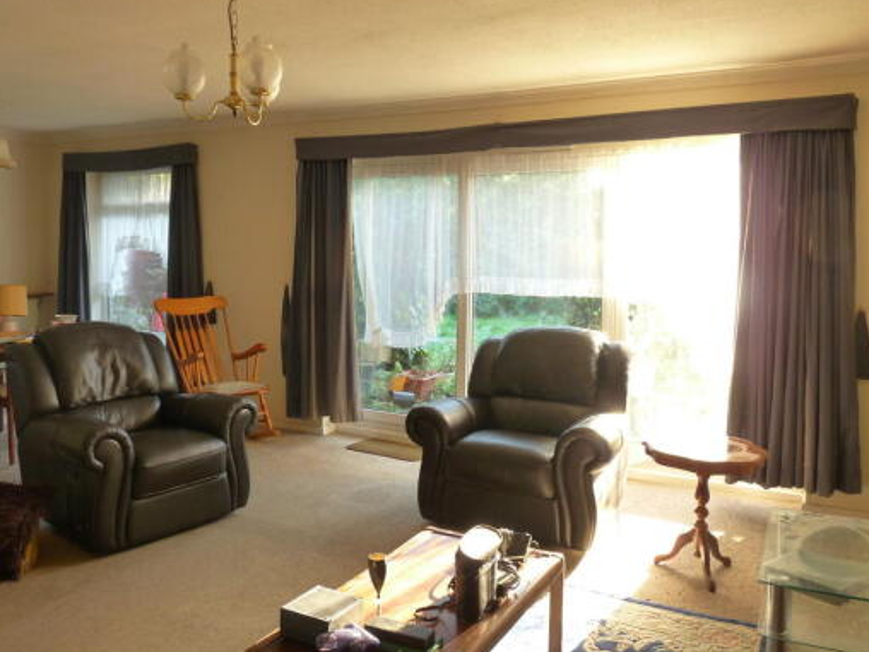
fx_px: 778
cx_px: 387
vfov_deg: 45.4
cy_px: 295
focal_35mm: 31
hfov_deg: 58.2
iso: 200
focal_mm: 4.8
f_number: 2.8
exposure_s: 1/30
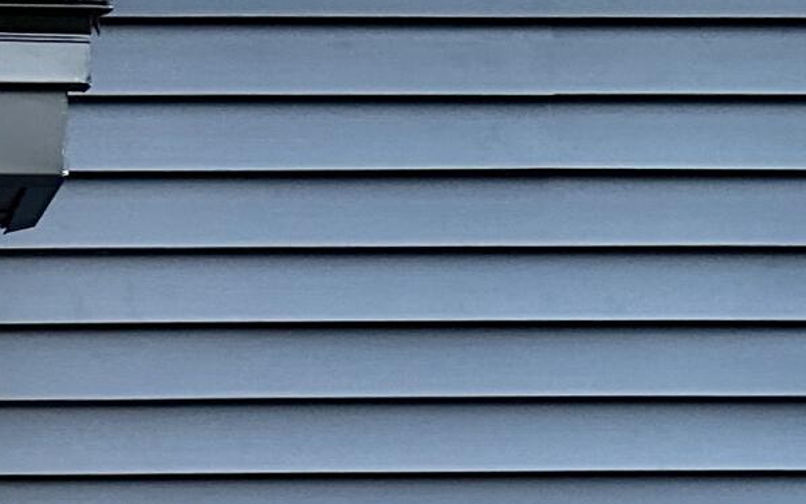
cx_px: -315
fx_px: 2790
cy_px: 925
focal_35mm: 127
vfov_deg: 9.8
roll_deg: -0.8
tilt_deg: +0.7
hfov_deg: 15.4
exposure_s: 1/60
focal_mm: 6.86
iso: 640
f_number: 1.78
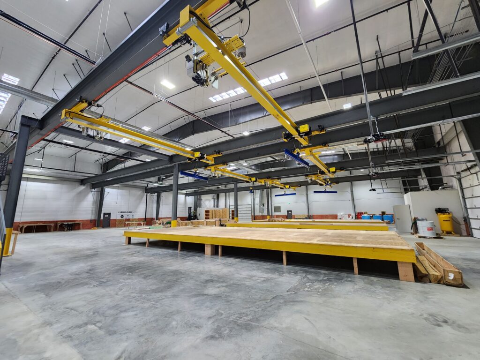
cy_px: 180
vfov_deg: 89.9
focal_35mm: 13
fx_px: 180
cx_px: 240
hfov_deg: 106.2
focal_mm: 2.2
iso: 320
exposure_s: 1/60
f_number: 2.2
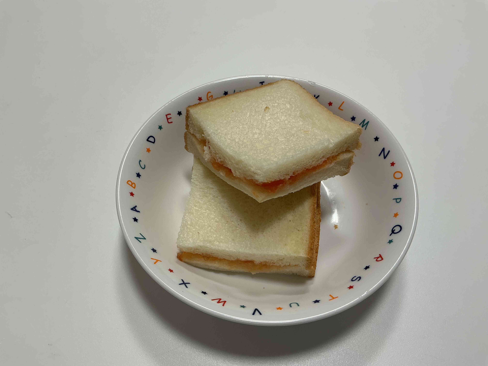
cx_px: 244
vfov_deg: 48.2
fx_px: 409
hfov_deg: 61.7
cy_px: 183
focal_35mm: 29
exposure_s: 1/128
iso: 16
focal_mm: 3
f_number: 1.8
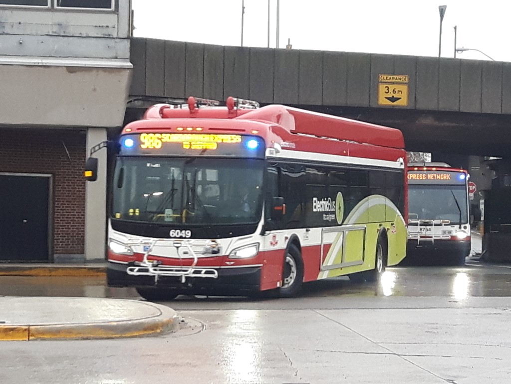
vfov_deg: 45.4
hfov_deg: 58.4
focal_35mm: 31
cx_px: 256
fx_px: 458
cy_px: 192
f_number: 1.9
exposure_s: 1/100
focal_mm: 3.7
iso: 80
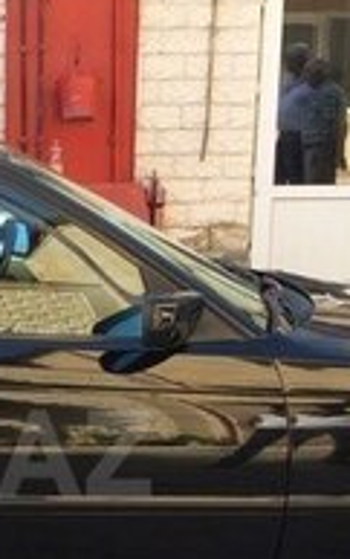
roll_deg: -0.4
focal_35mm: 105
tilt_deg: -12.5
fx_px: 1599
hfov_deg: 12.0
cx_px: -145
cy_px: 453
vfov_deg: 19.6
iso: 32
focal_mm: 4.15
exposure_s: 1/255
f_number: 2.2
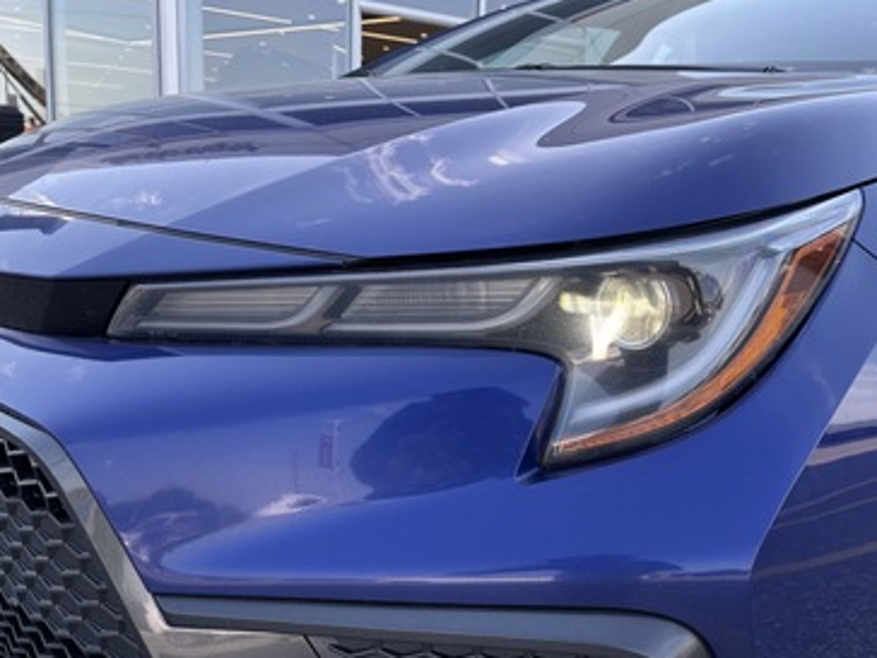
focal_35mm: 30
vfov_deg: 46.8
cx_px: 499
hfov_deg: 59.7
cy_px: 319
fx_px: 760
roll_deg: -2.7
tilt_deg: -9.7
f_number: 1.6
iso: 50
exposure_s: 1/591
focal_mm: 5.96
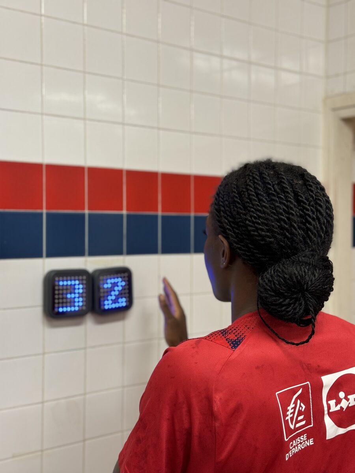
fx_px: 656
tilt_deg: -0.8
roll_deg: -1.0
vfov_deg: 39.7
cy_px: 236
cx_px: 178
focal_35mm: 48
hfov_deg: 30.3
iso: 80
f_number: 1.78
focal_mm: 6.86
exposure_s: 1/50
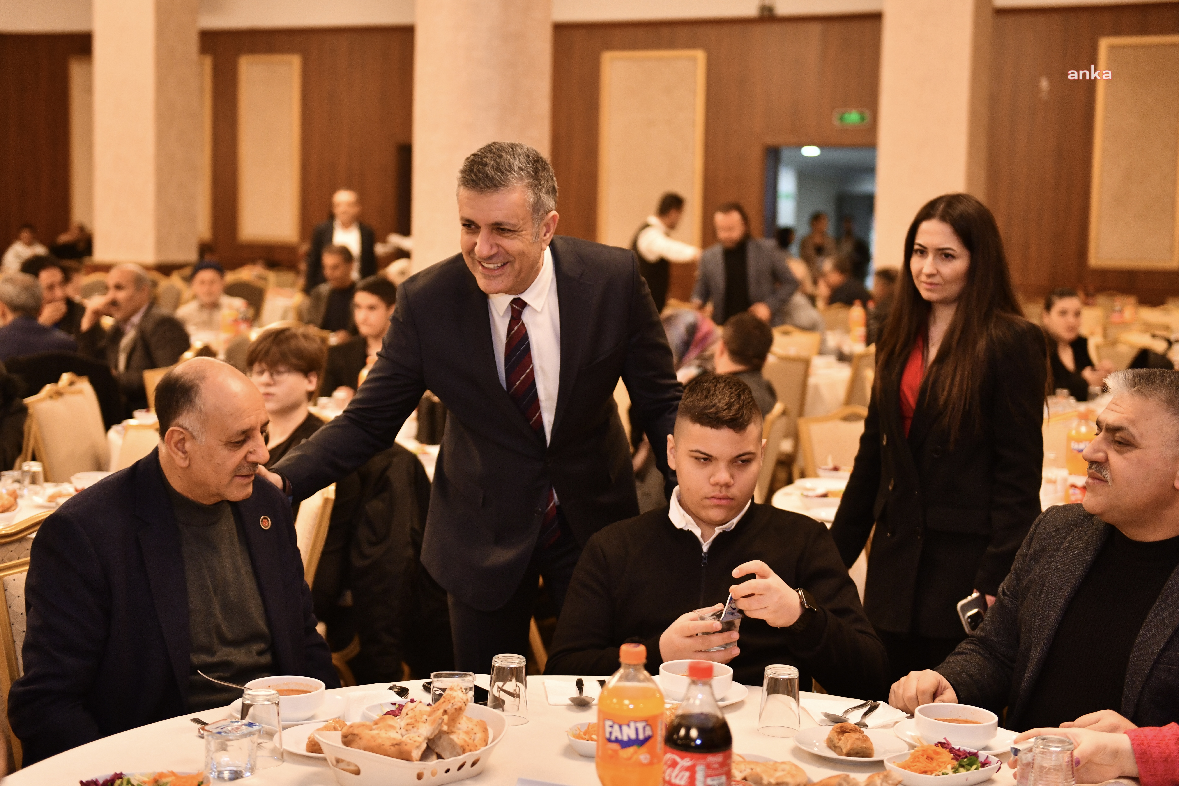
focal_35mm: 55
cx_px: 590
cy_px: 393
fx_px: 1801
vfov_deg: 24.6
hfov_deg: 36.2
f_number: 2.8
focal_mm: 55
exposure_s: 1/250
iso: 1250
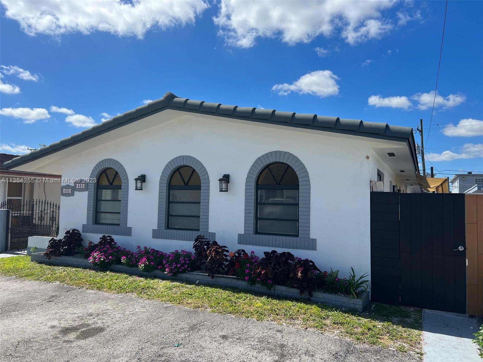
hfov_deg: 67.3
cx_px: 242
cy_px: 181
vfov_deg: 53.1
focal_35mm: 26
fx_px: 363
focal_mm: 5.7
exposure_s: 1/4630
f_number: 1.5
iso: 50
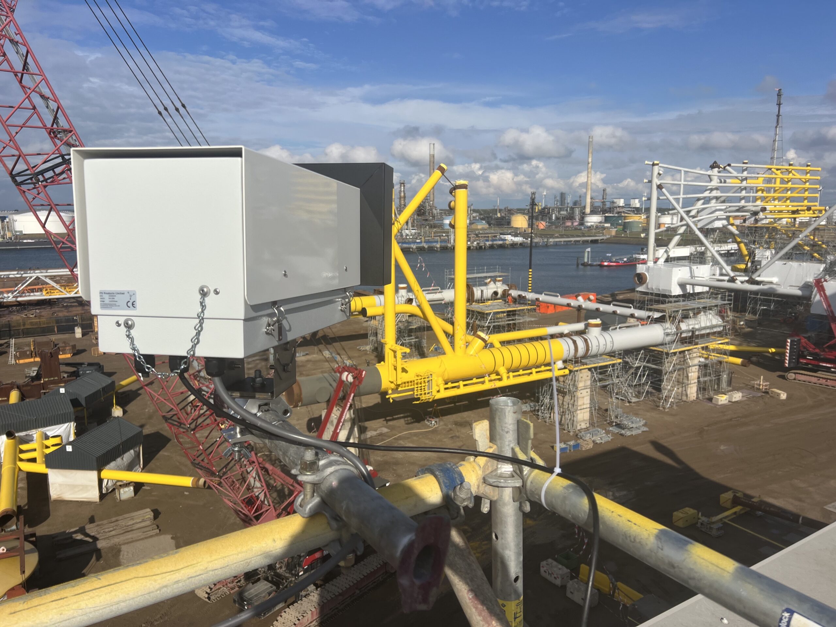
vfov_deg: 53.1
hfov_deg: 67.3
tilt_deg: -9.3
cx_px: 418
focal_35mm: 26
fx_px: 628
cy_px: 314
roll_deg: -0.2
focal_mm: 5.7
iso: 50
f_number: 1.5
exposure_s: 1/8696
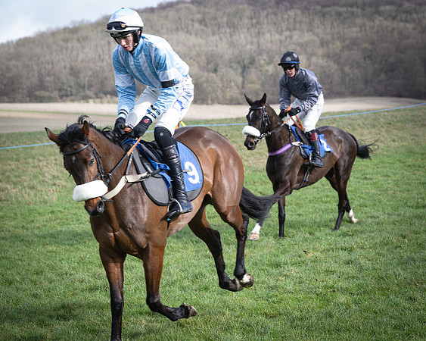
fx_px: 1517
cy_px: 148
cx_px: 208
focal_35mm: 120
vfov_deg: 12.8
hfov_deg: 16.0
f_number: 5
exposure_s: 1/640
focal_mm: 90
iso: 400
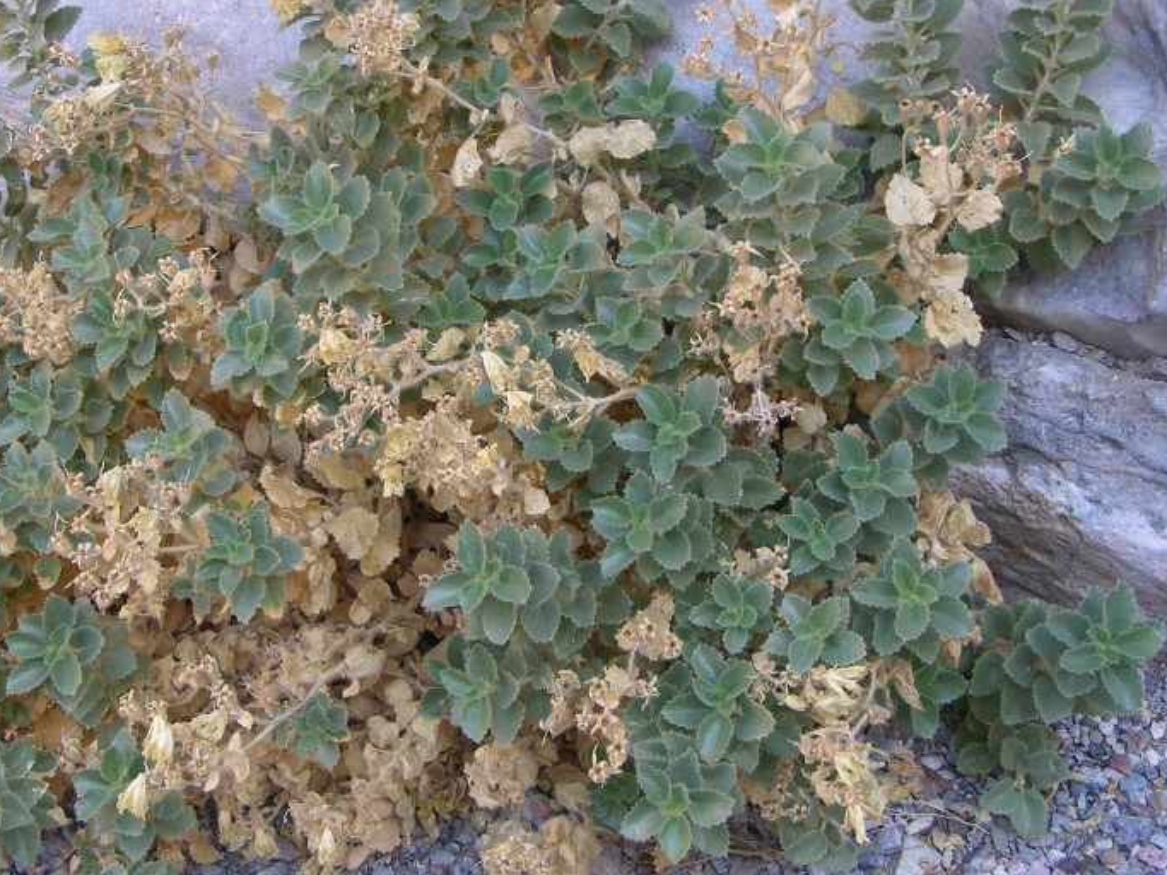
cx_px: 497
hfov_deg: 26.0
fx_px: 2528
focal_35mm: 75
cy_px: 410
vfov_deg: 19.6
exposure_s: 1/41.2
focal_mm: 12.7
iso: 50
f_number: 3.4
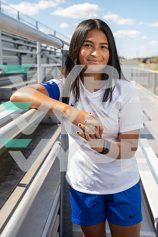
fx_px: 290
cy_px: 118
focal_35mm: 44
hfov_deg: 30.5
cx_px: 79
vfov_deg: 44.5
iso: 50
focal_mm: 44
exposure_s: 1/200
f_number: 4.5
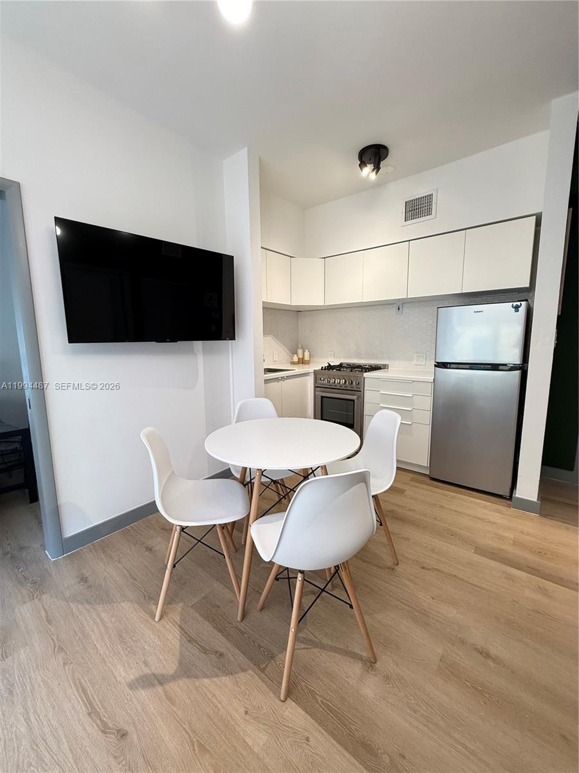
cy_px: 386
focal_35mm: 14
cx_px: 290
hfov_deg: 85.7
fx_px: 312
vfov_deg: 102.1
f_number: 2.2
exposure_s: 1/120
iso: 200
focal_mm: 2.22
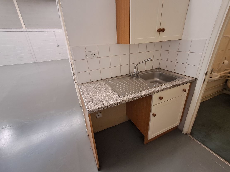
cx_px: 115
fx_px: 106
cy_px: 86
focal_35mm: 16
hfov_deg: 94.5
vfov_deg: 78.1
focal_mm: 1.64
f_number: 2.2
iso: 250
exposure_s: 1/33
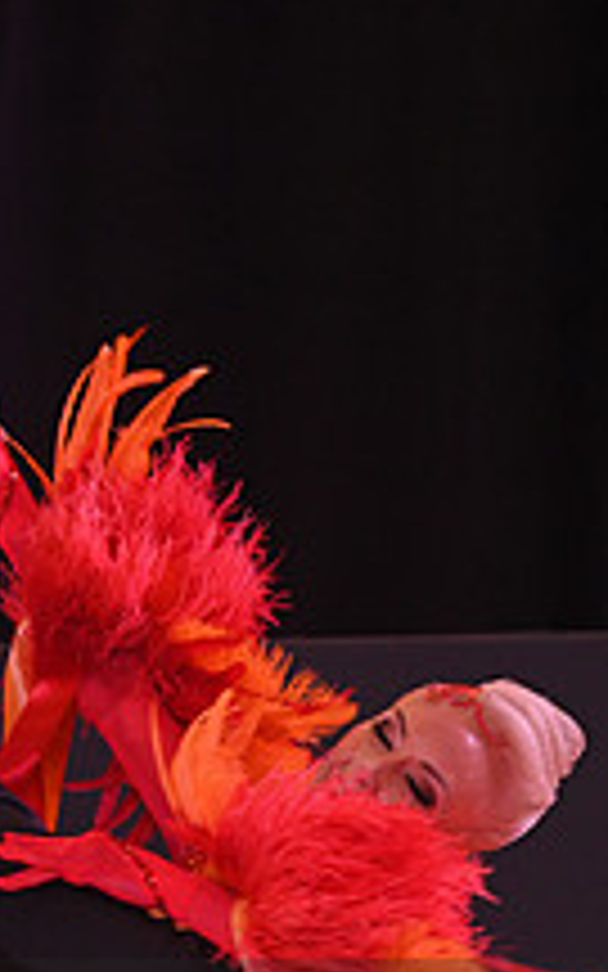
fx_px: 13415
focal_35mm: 506
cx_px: 142
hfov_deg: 2.6
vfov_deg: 4.1
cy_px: 1112
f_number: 6.3
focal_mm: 185
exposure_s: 1/200
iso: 2500
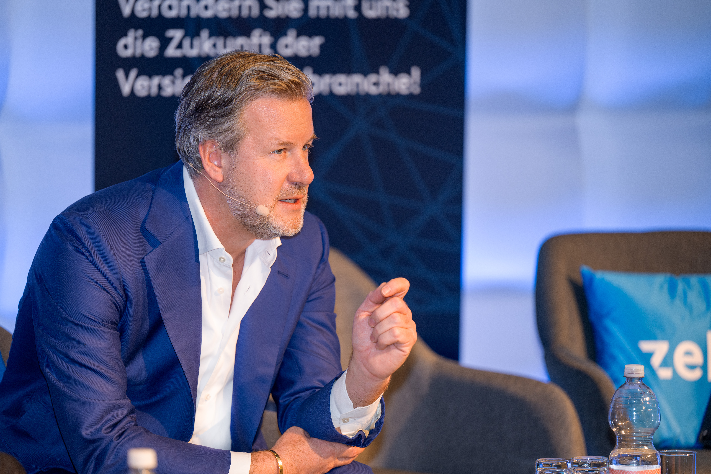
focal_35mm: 175
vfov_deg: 7.8
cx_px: 356
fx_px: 3456
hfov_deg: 11.7
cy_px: 237
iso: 320
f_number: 2.8
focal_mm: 175
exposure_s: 1/160
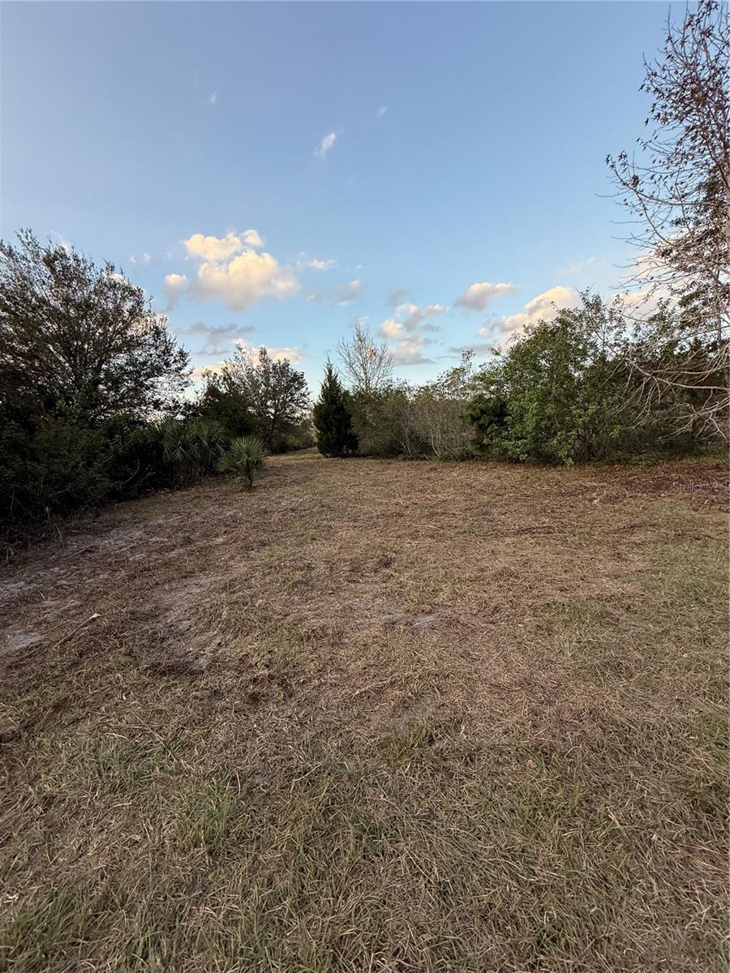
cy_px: 486
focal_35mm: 14
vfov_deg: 102.1
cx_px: 365
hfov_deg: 85.7
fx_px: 394
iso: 50
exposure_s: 1/328
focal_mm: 2.22
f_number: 2.2
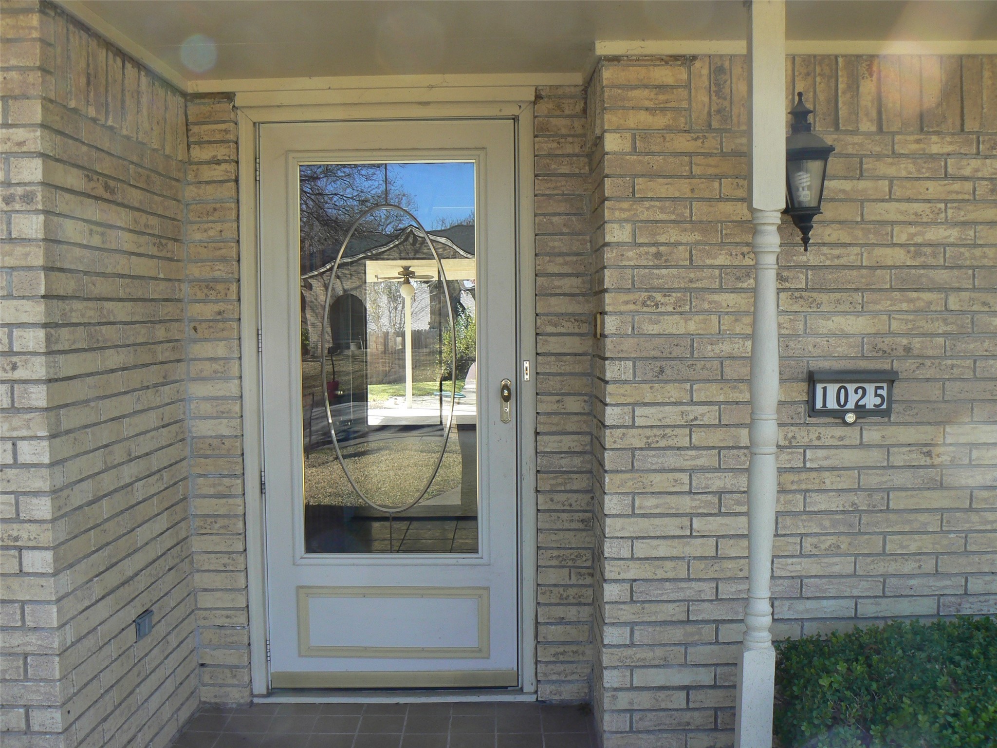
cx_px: 498
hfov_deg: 51.4
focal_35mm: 36
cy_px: 374
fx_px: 1037
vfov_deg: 39.7
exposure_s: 1/100
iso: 80
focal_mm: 6
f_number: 5
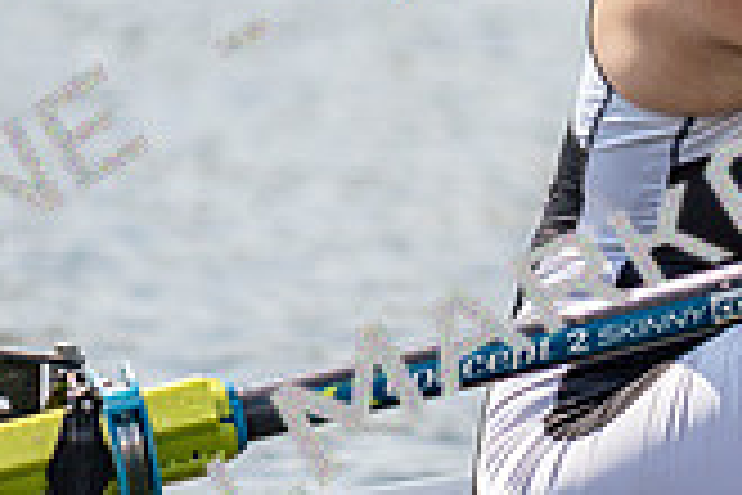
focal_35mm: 702
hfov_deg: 2.9
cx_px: 899
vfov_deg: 2.0
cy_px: 16
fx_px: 14468
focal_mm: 200
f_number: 5.6
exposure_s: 1/1600
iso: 200
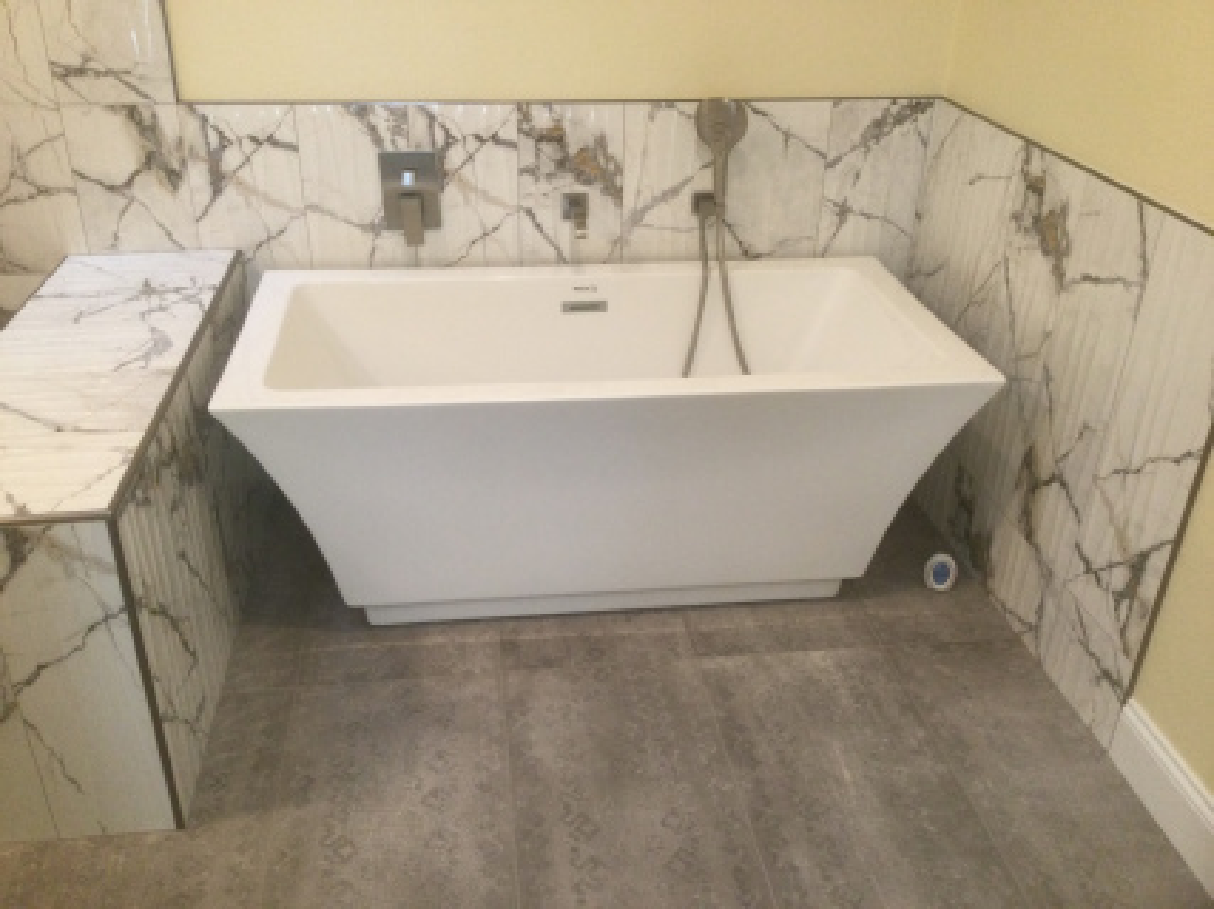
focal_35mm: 31
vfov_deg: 45.4
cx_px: 607
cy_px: 454
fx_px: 1087
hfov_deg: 58.4
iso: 80
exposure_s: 1/30
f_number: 2.4
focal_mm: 3.3
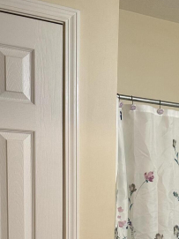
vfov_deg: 30.9
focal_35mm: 59
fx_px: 407
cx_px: 201
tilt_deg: -8.2
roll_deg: -4.1
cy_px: 224
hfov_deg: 23.2
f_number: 1.78
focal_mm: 6.86
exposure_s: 1/60
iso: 160
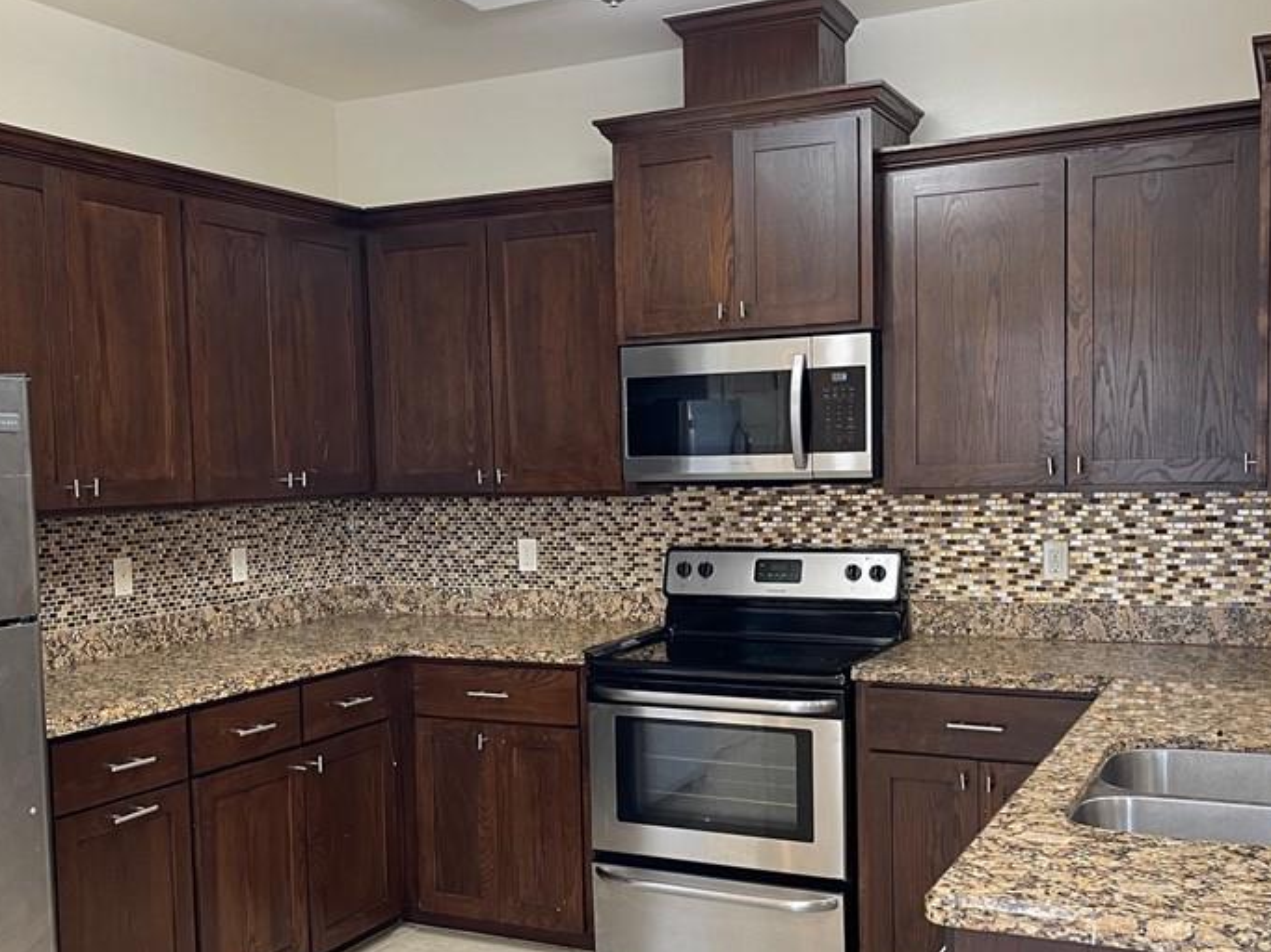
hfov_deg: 47.8
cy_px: 554
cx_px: 582
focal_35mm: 39
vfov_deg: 36.7
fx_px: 1432
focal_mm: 5.1
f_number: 1.6
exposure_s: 1/60
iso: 160
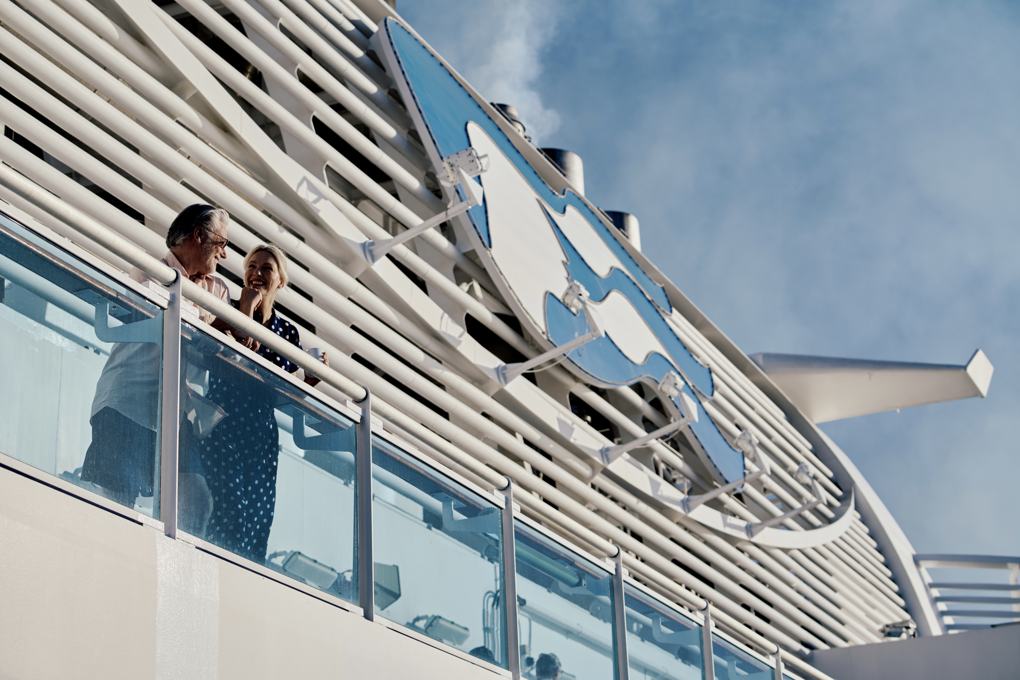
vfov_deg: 19.5
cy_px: 340
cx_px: 510
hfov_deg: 28.8
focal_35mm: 70
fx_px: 1983
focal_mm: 70
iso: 100
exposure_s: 1/400
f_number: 5.6
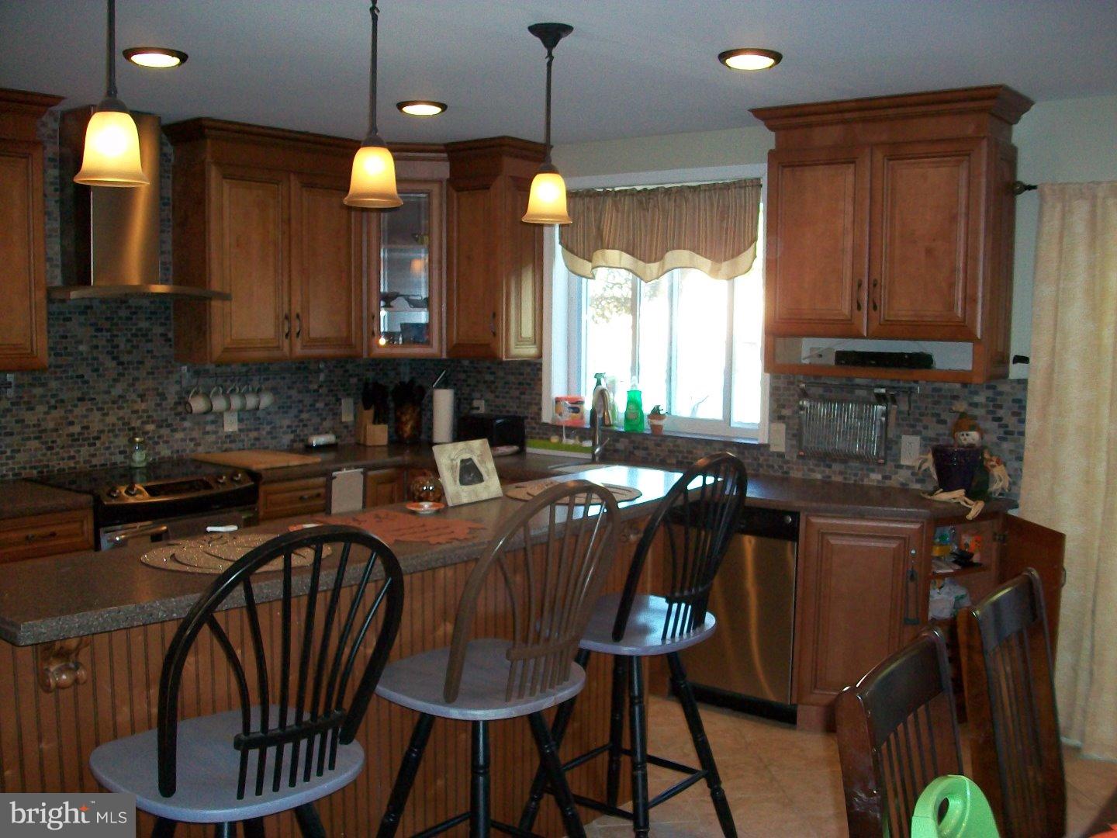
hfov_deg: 54.0
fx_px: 1097
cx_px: 558
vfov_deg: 41.8
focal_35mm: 34
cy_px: 419
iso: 160
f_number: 2.8
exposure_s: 1/60
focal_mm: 5.7
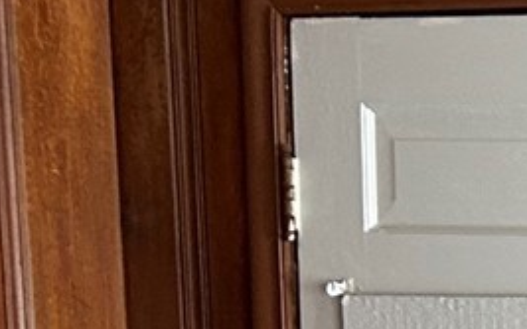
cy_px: 1032
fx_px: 2844
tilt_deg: -14.7
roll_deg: -0.9
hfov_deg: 10.0
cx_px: 979
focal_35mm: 198
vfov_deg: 6.1
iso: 160
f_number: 1.5
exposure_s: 1/60
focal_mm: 5.7
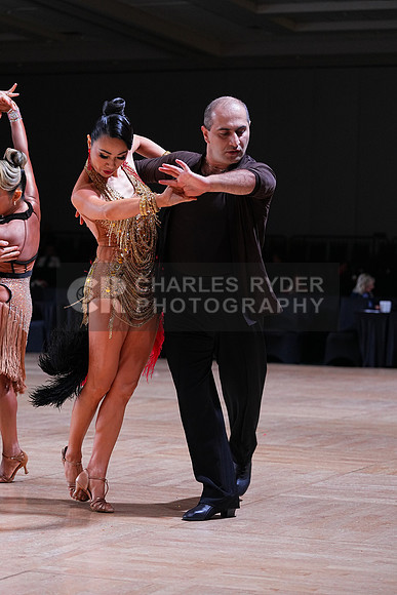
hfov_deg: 14.6
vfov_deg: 21.7
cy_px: 298
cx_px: 198
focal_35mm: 94
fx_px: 1554
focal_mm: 94
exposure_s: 1/500
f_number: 4
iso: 2000
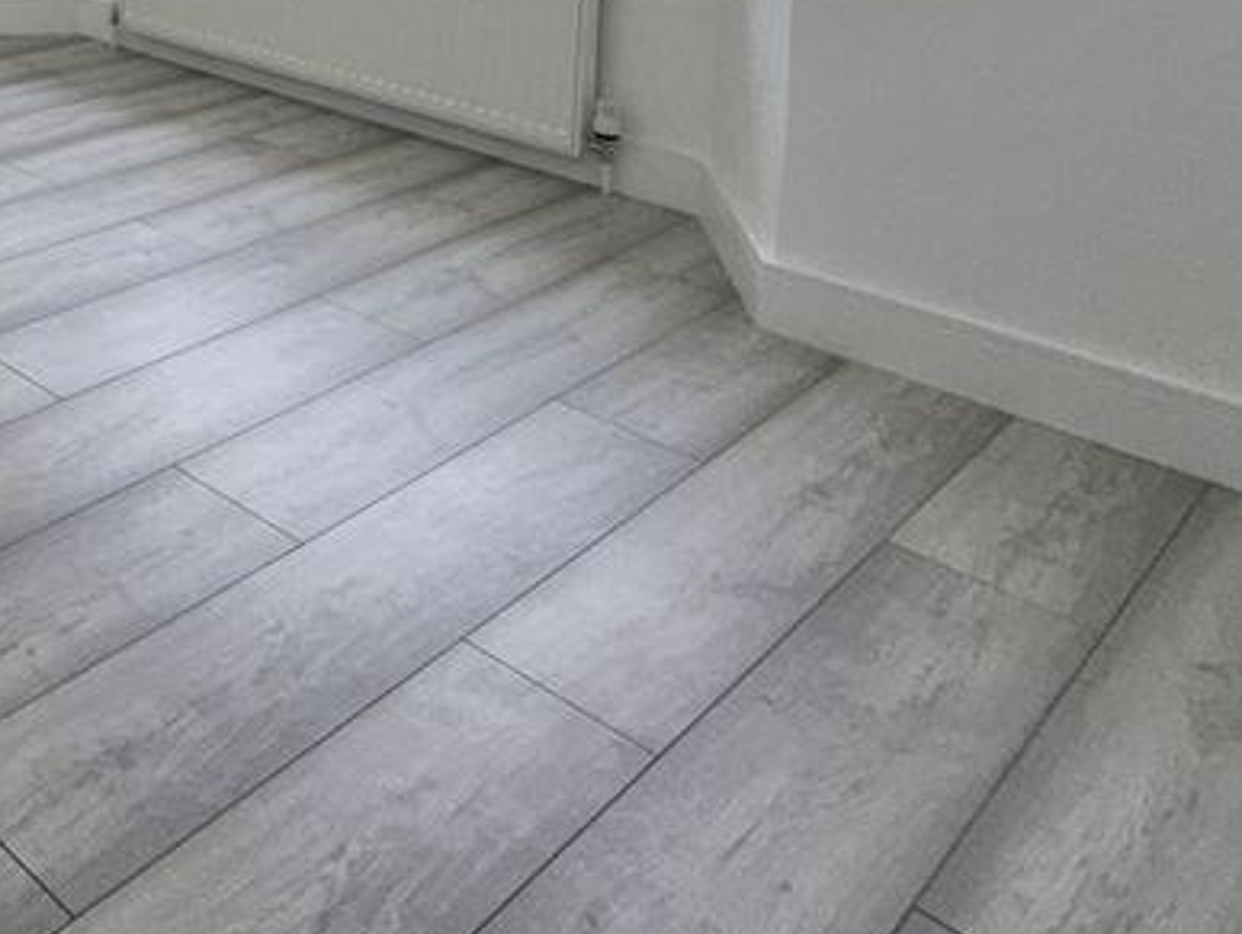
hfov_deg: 36.3
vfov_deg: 31.0
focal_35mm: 37
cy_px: -254
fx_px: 1329
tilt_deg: -2.8
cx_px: -311
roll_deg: -0.1
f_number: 2.2
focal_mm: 2.22
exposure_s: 1/100
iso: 64
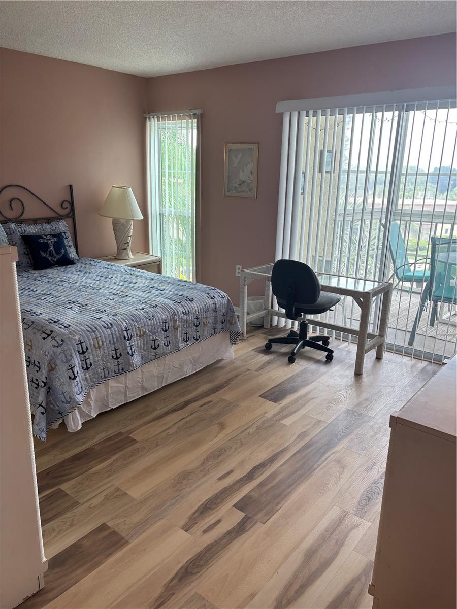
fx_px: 458
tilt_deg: -15.2
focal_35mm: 26
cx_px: 228
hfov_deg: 53.1
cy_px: 304
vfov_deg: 67.3
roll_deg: -1.8
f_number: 1.6
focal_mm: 5.96
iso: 50
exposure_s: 1/120
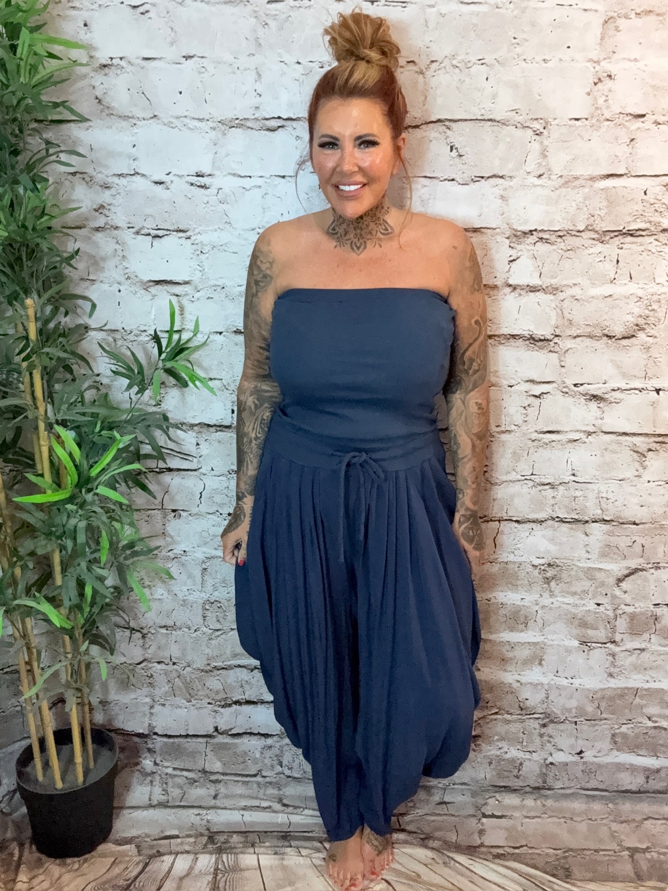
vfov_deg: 60.0
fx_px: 772
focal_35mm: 30
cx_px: 334
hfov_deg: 46.8
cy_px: 446
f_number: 1.9
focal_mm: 2.69
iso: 250
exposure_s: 1/33
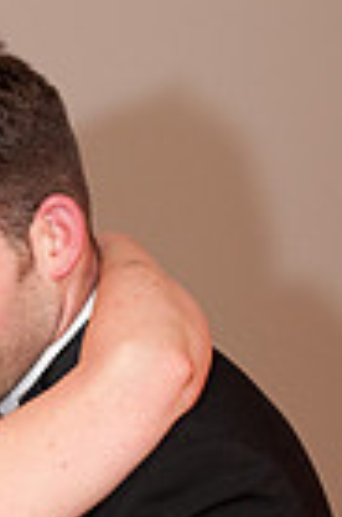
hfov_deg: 2.8
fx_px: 6974
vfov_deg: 4.2
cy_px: 476
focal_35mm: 487
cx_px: -84
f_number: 5
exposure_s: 1/40
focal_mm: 150
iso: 1600
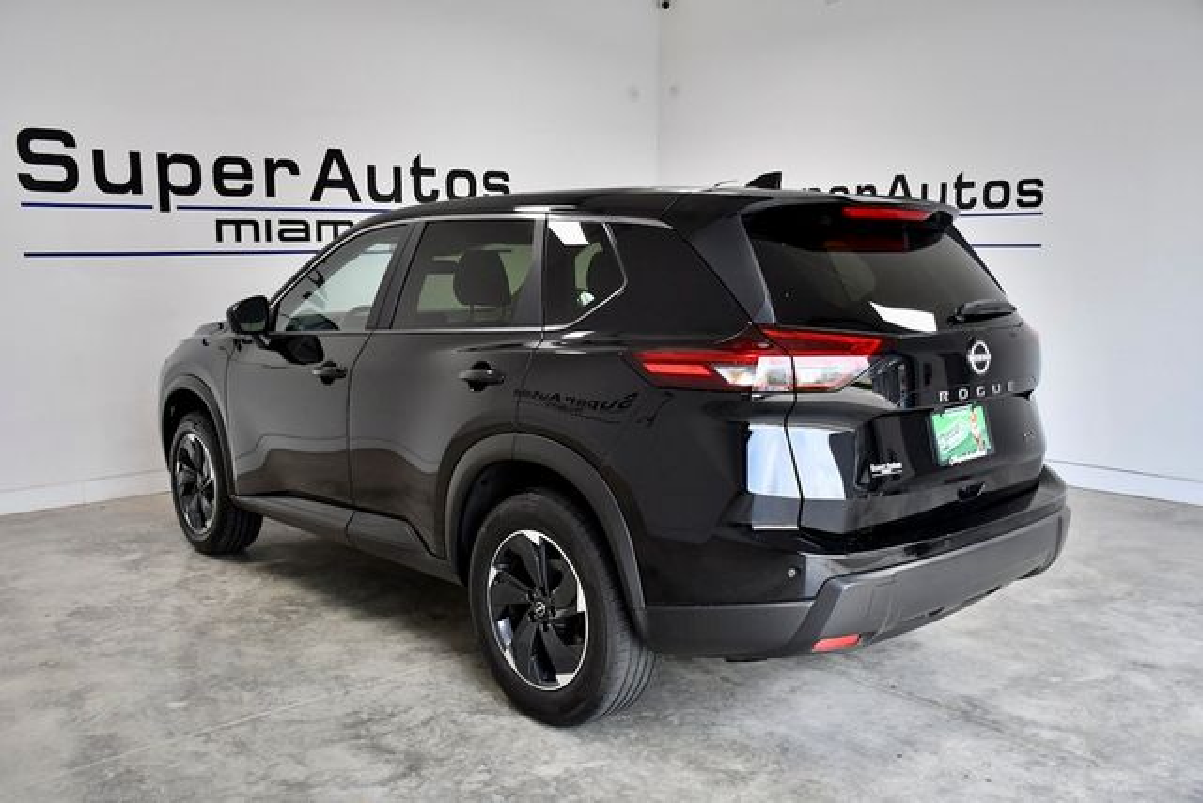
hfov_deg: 57.2
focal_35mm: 33
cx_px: 602
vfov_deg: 40.0
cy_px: 402
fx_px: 1103
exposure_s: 1/800
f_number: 4
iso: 1250
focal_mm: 22
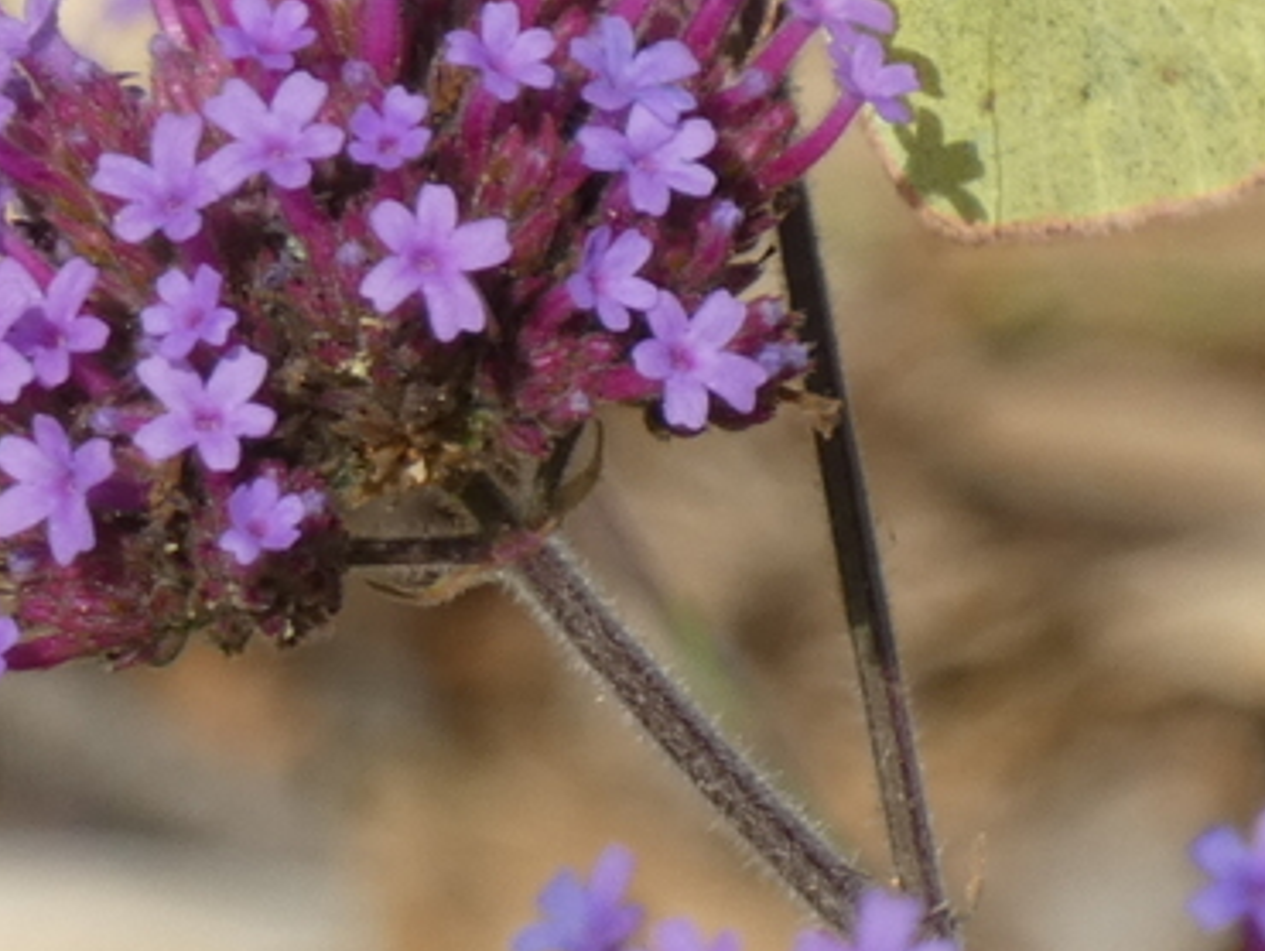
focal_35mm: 986
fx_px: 36056
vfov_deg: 1.5
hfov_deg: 2.0
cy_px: -7
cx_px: 802
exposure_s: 1/200
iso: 80
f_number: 5.6
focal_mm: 76.7
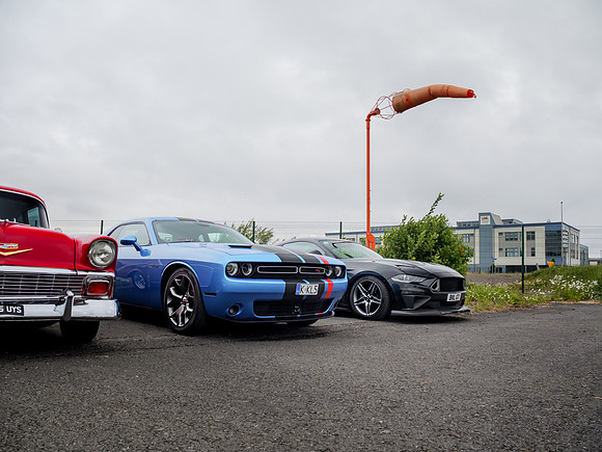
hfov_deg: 65.8
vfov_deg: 51.7
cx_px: 308
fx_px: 465
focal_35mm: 27
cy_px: 233
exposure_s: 1/320
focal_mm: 12
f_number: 3.5
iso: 200
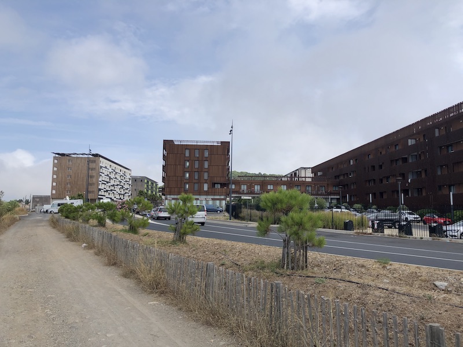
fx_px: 375
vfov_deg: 49.7
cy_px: 174
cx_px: 232
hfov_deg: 63.4
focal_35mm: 28
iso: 20
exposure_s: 1/2825
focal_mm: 4
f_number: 1.8
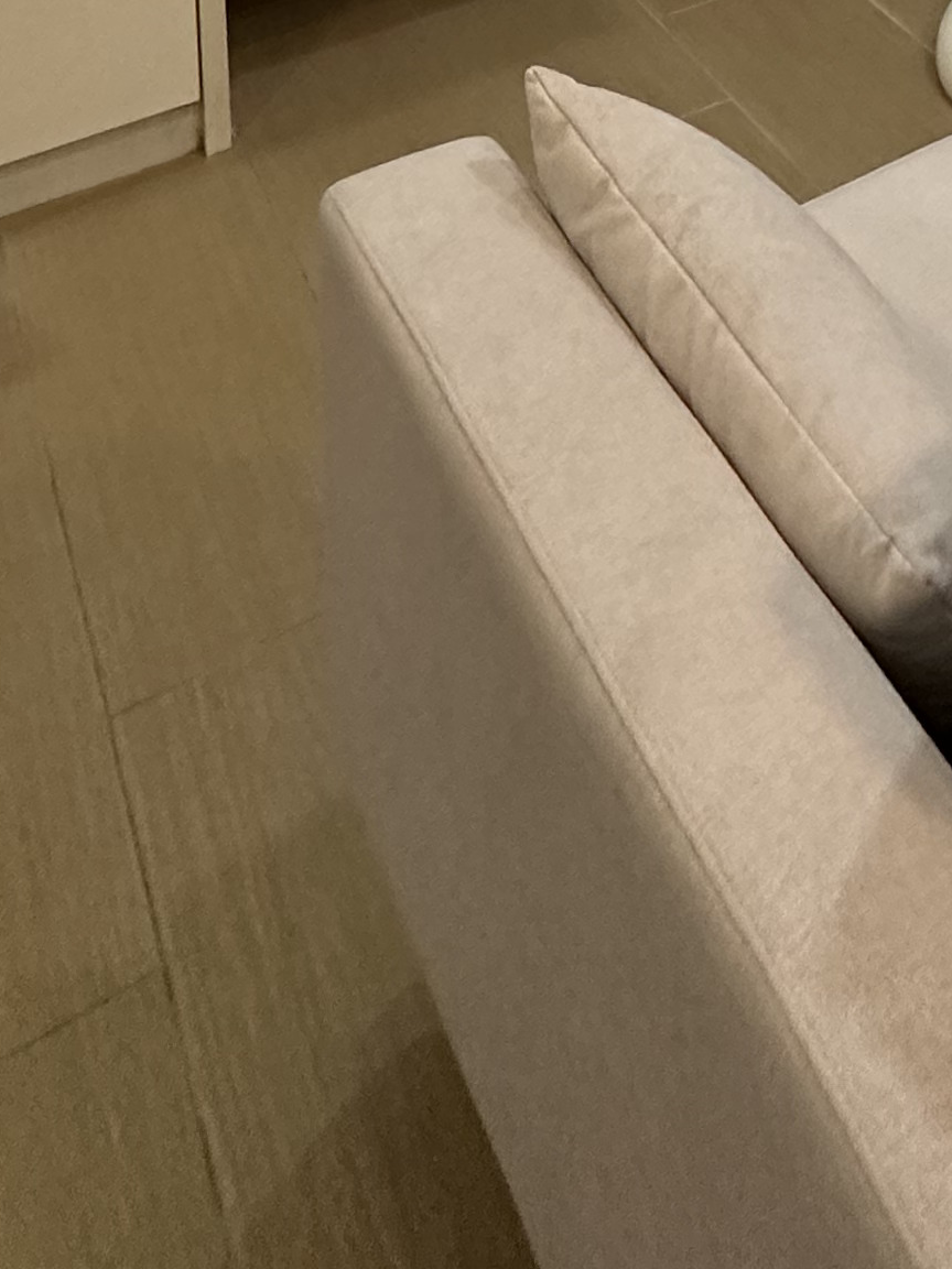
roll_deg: +0.5
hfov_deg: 28.0
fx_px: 1797
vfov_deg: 24.9
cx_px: 944
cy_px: -811
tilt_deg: -2.7
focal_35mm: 49
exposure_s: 1/100
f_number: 2.2
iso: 250
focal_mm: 2.22
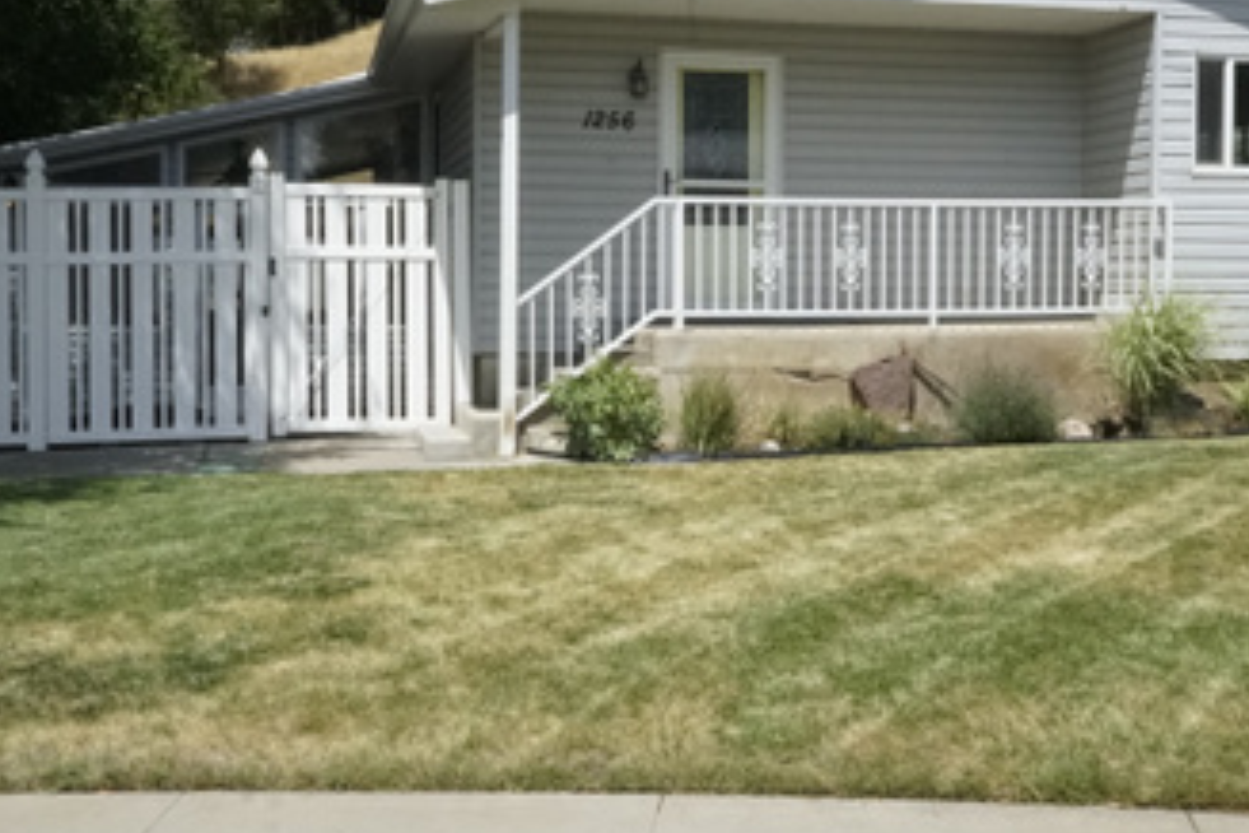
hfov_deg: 41.9
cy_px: 357
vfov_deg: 28.6
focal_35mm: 47
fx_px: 1631
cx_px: 668
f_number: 22
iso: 2000
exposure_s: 1/640
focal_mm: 16
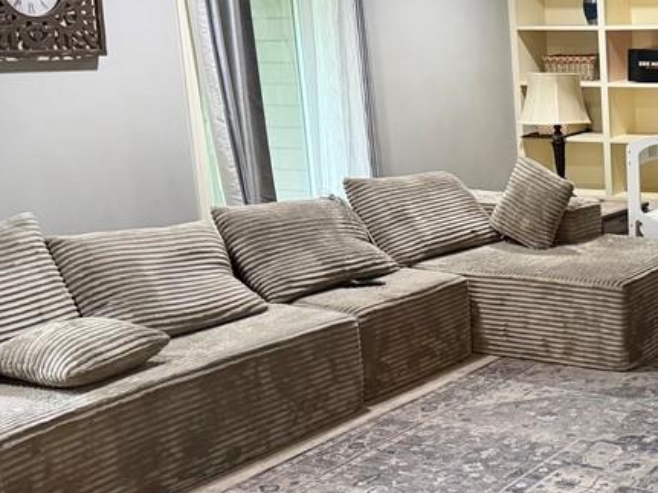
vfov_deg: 25.6
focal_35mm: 57
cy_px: 218
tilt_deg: -11.2
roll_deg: +1.0
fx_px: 1083
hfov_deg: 30.6
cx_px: 705
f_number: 1.78
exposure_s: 1/40
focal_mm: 6.76
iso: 640
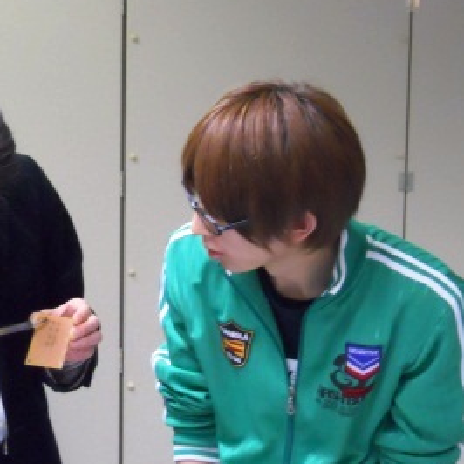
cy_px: 253
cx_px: 98
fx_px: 1668
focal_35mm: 110
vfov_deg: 15.8
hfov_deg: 15.7
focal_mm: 13.2
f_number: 4.4
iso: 800
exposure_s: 1/40
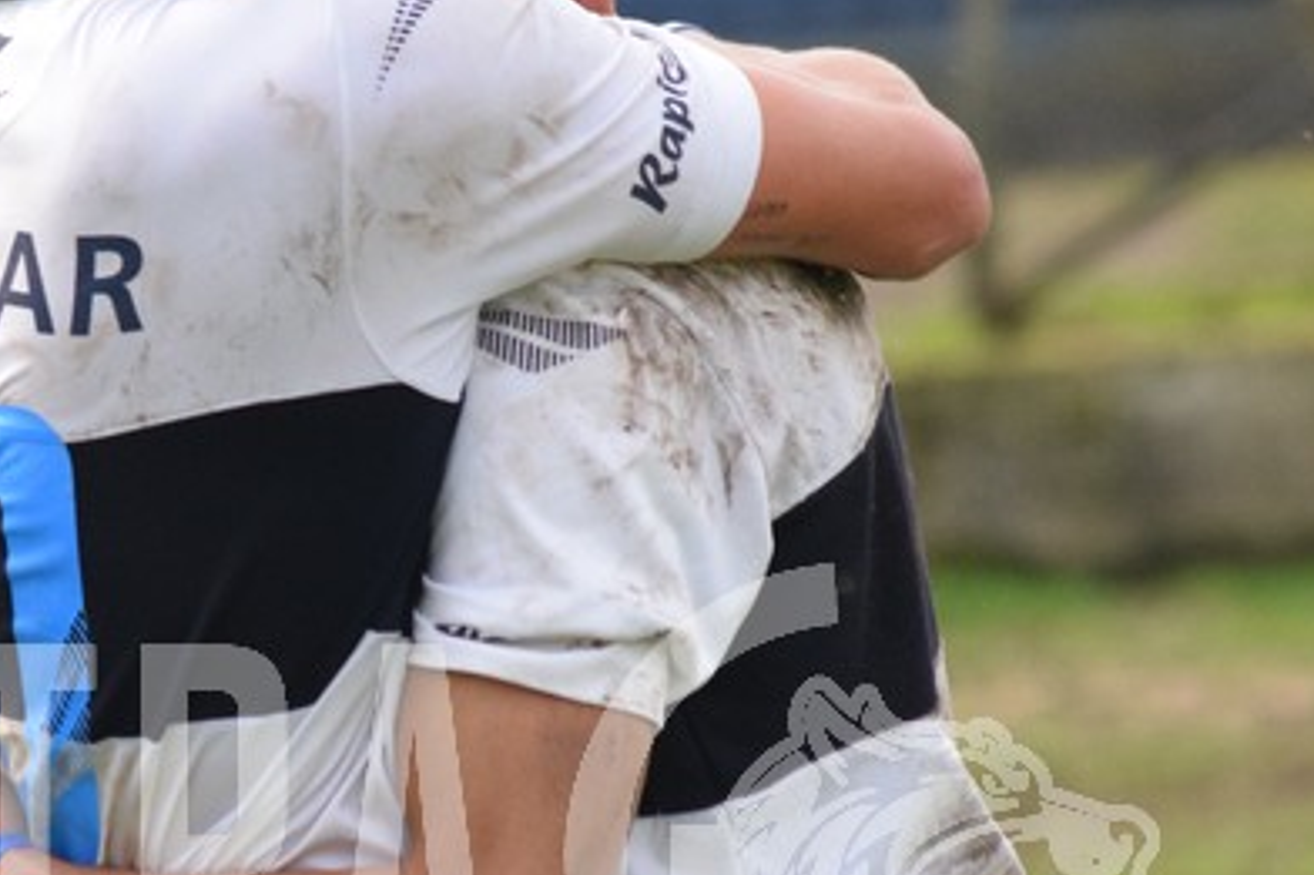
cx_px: 184
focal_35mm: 672
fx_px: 24522
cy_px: 486
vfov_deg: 2.0
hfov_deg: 3.1
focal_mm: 195
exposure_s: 1/2000
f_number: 6.3
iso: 2000
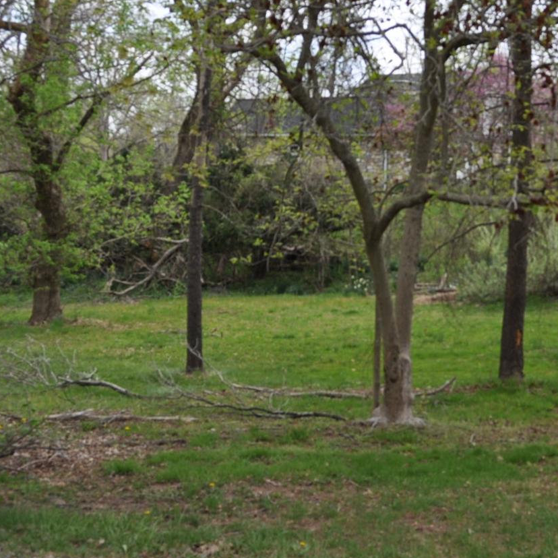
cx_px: 514
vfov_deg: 27.3
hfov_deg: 26.3
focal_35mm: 63
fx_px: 1149
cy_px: 237
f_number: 7.1
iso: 200
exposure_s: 1/200
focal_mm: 20
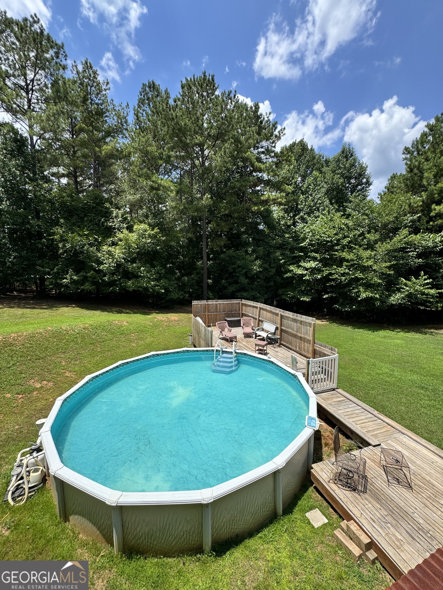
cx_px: 222
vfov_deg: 102.1
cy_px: 295
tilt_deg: -5.9
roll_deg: +1.3
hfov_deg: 85.7
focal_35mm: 14
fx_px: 239
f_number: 2.2
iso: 50
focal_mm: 2.22
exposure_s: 1/1789
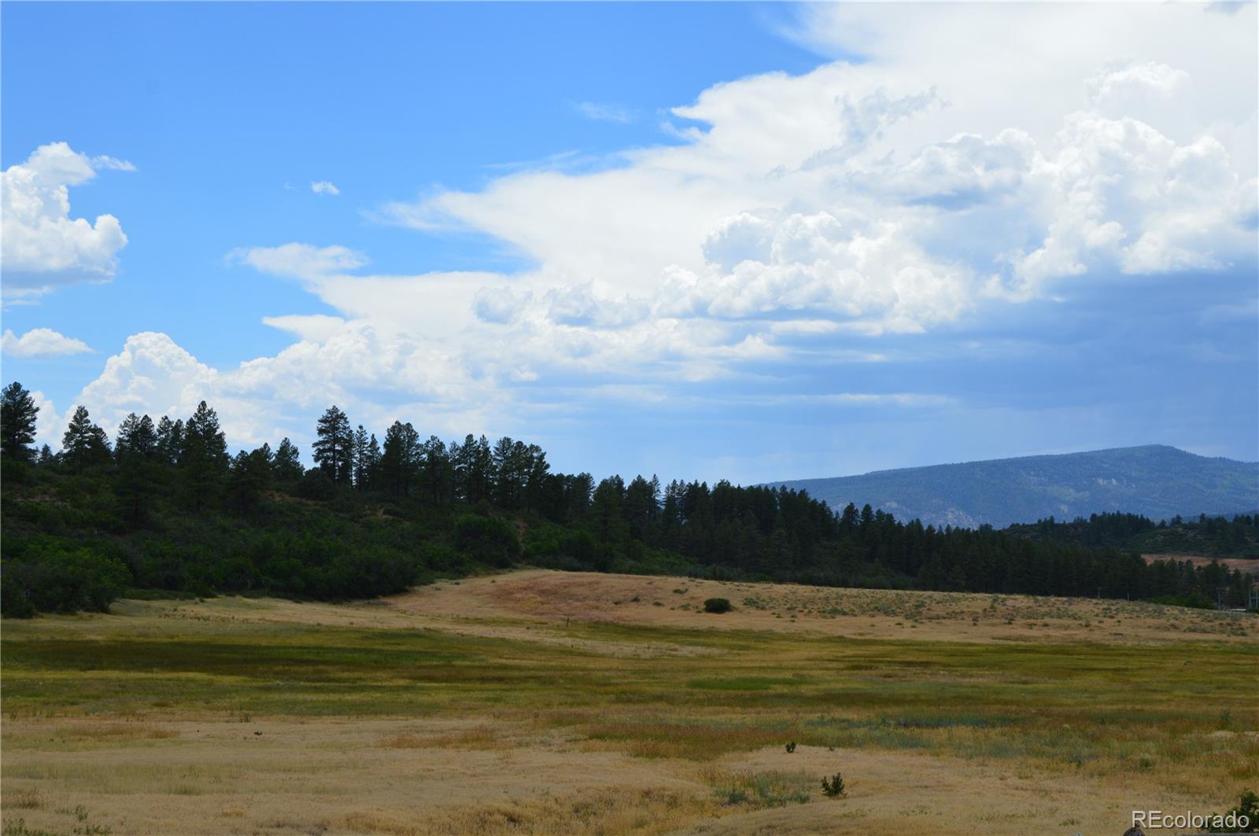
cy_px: 418
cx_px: 630
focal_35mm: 57
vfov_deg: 23.7
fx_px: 1991
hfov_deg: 35.1
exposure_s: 1/500
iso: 280
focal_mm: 38
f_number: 11
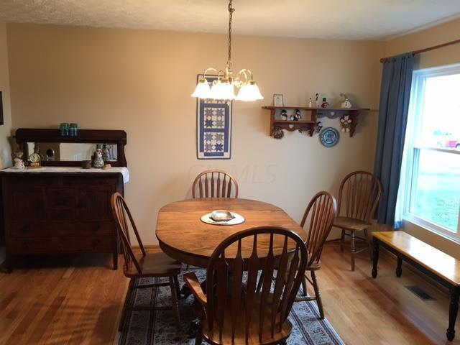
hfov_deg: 61.7
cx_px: 230
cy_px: 172
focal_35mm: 29
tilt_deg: -8.8
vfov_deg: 48.2
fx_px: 385
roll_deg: -1.5
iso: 80
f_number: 2.2
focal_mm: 4.15
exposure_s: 1/30
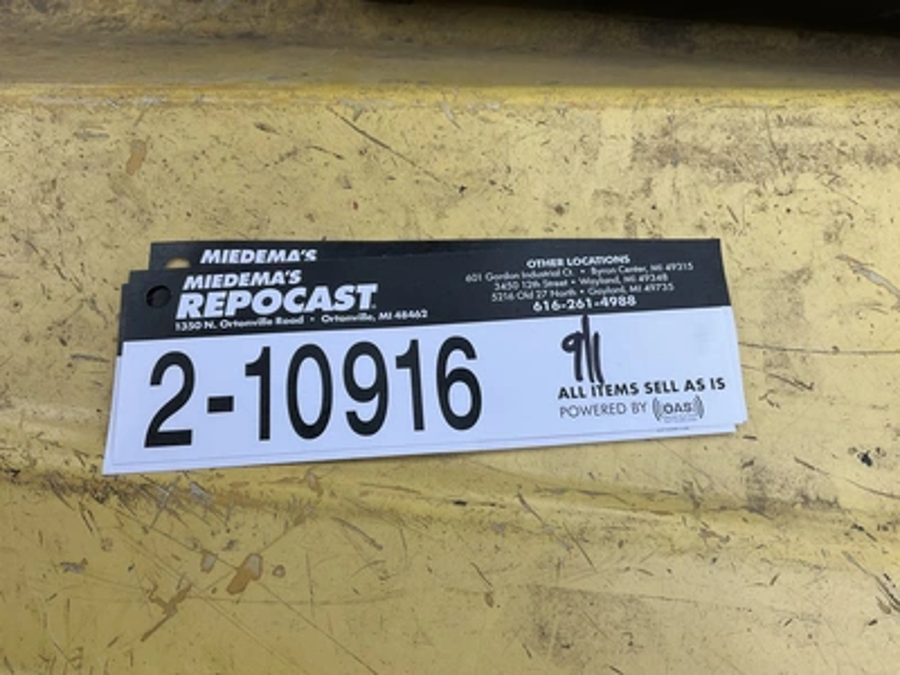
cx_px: 450
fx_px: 754
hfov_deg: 61.7
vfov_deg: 48.2
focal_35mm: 29
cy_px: 338
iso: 20
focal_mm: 3
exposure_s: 1/122
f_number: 1.8
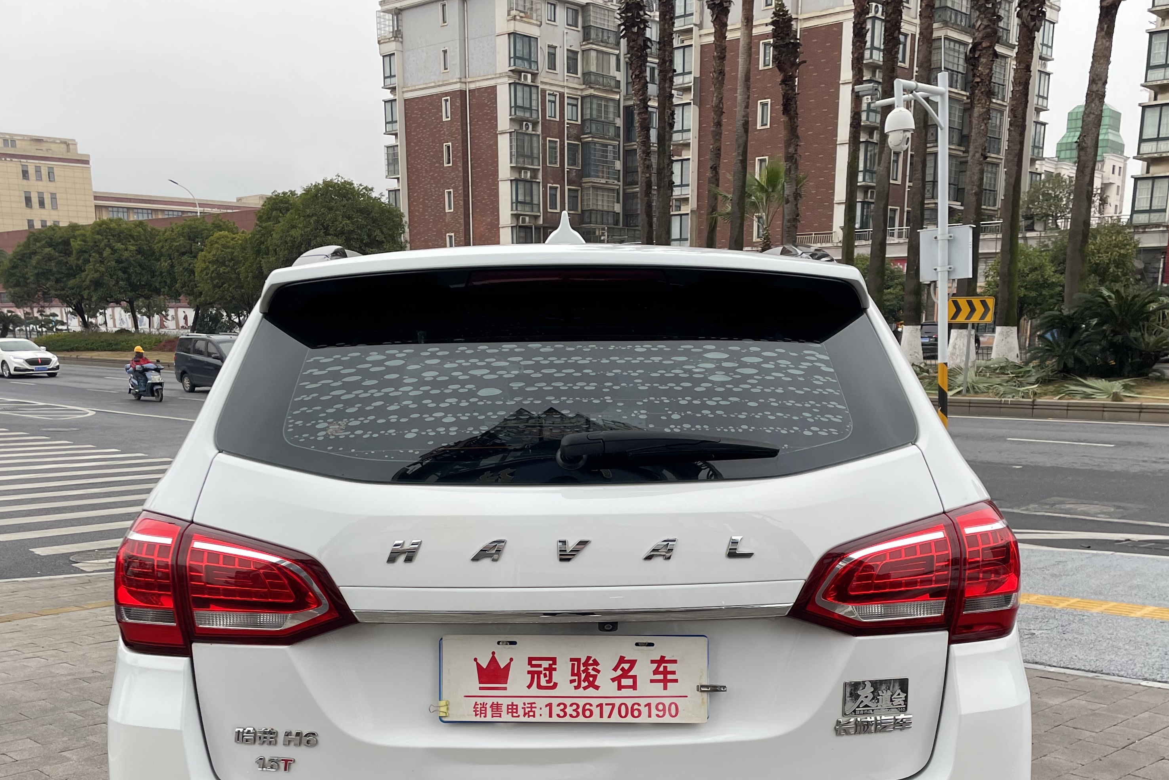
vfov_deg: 35.0
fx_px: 1201
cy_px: 599
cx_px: 577
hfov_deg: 51.9
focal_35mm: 37
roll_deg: +0.1
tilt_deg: -13.4
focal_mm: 4.2
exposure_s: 1/121
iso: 40
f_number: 1.6
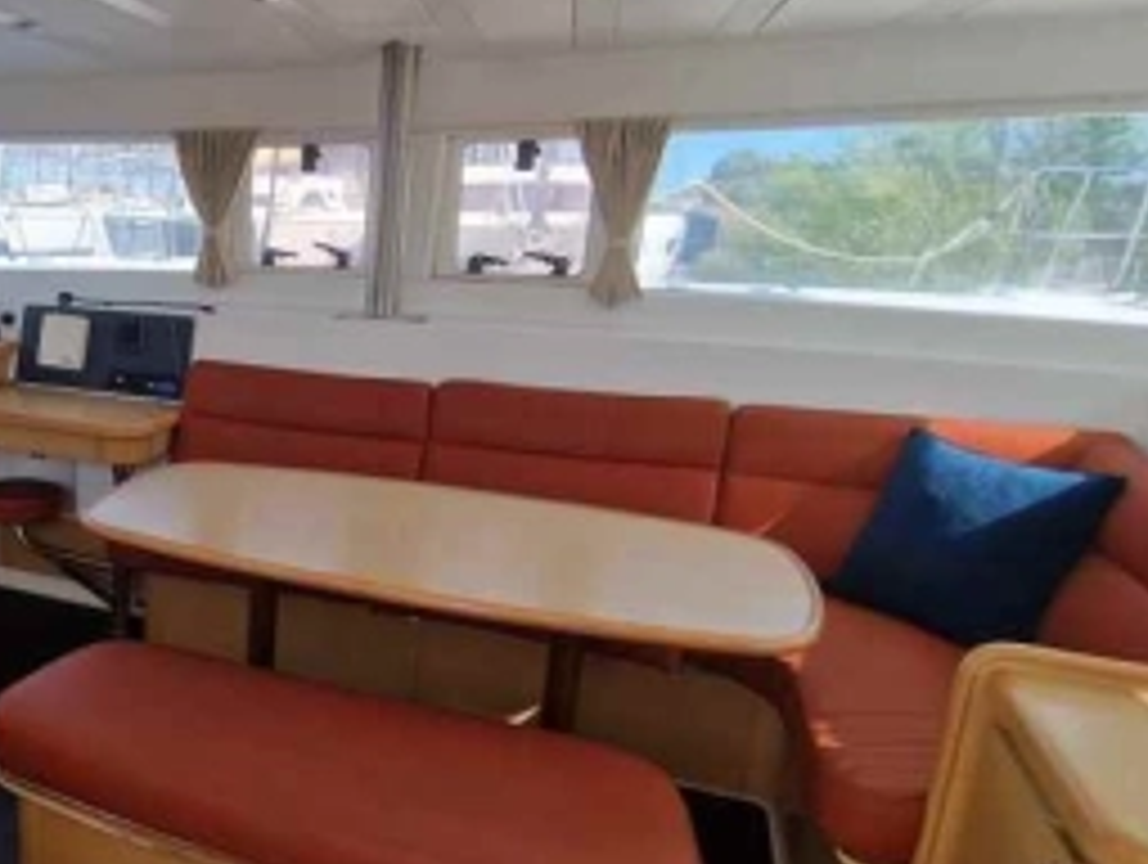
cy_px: 502
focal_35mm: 28
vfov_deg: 49.7
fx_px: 930
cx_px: 131
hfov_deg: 55.6
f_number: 2.2
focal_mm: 2.2
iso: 50
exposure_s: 1/594
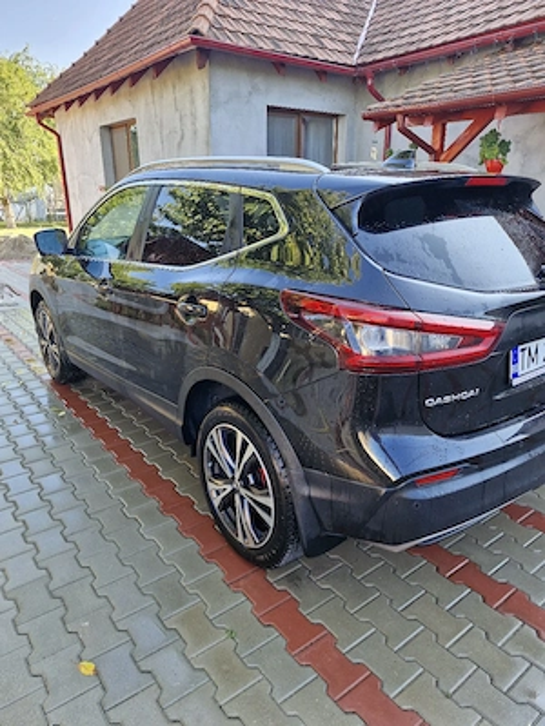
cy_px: 363
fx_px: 483
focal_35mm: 23
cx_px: 272
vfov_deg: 73.9
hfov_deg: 58.9
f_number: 1.8
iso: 50
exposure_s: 1/182
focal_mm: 5.54
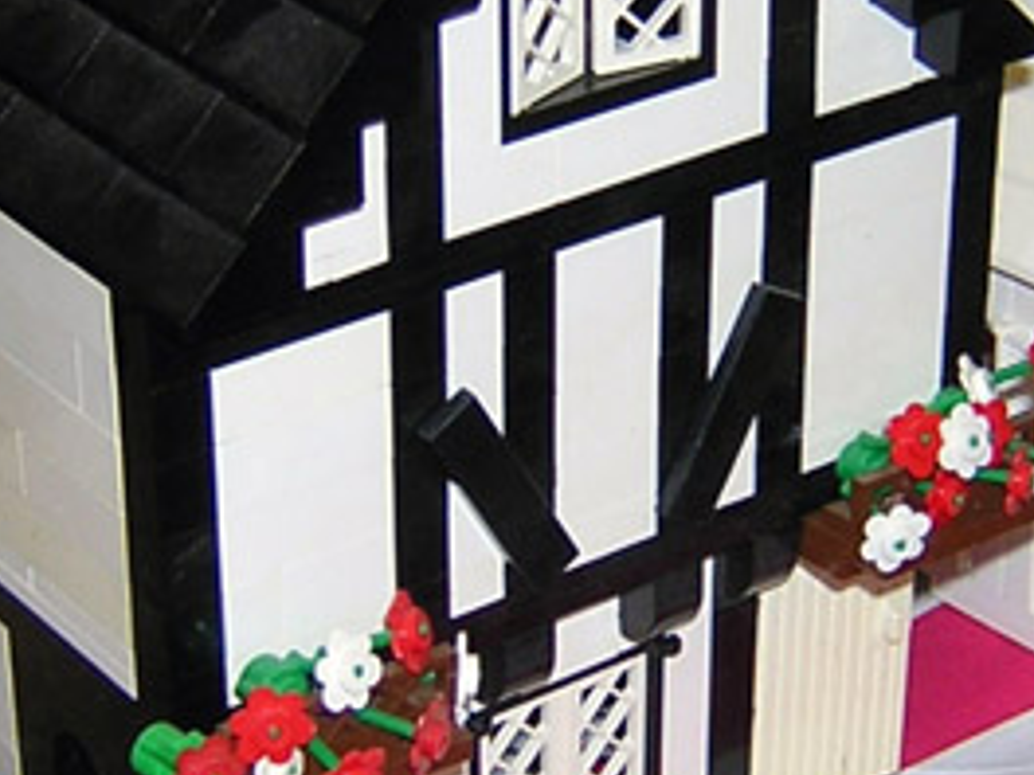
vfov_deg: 13.6
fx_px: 3256
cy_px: 254
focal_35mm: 109
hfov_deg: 18.0
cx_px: 752
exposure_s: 1/60.1
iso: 100
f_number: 2.6
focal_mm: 4.7
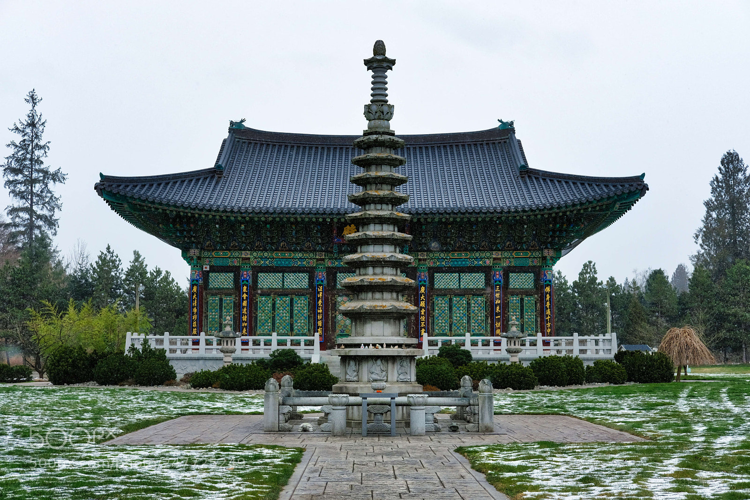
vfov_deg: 25.5
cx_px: 375
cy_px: 250
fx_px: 1104
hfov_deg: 37.5
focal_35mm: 53
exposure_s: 1/250
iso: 250
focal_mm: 35
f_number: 7.1
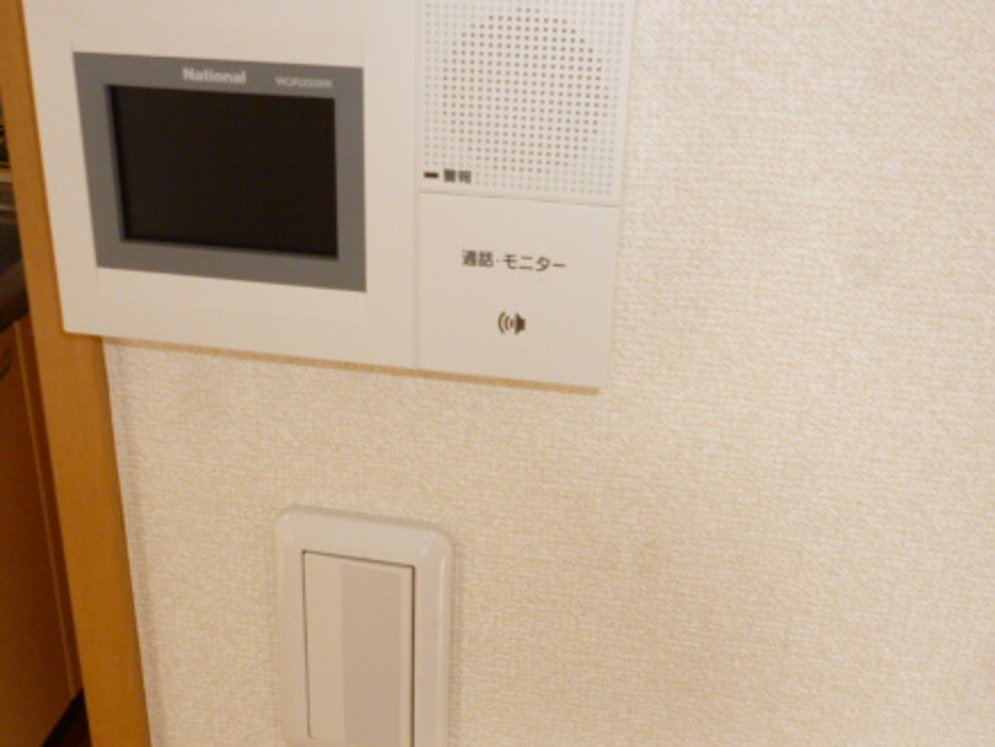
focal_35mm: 41
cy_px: 305
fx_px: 1179
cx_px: 419
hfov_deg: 45.6
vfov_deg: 35.1
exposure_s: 1/60
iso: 250
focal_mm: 5
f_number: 3.1
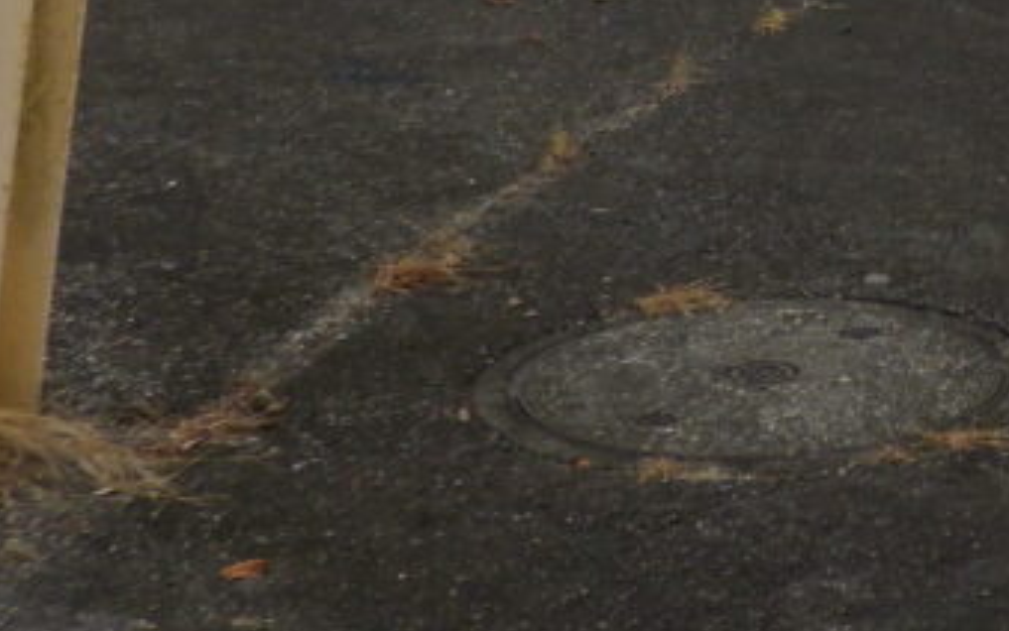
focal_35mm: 136
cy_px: -393
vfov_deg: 9.3
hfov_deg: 14.5
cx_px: 1447
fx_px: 3740
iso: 250
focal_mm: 6.1
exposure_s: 1/400
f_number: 4.6
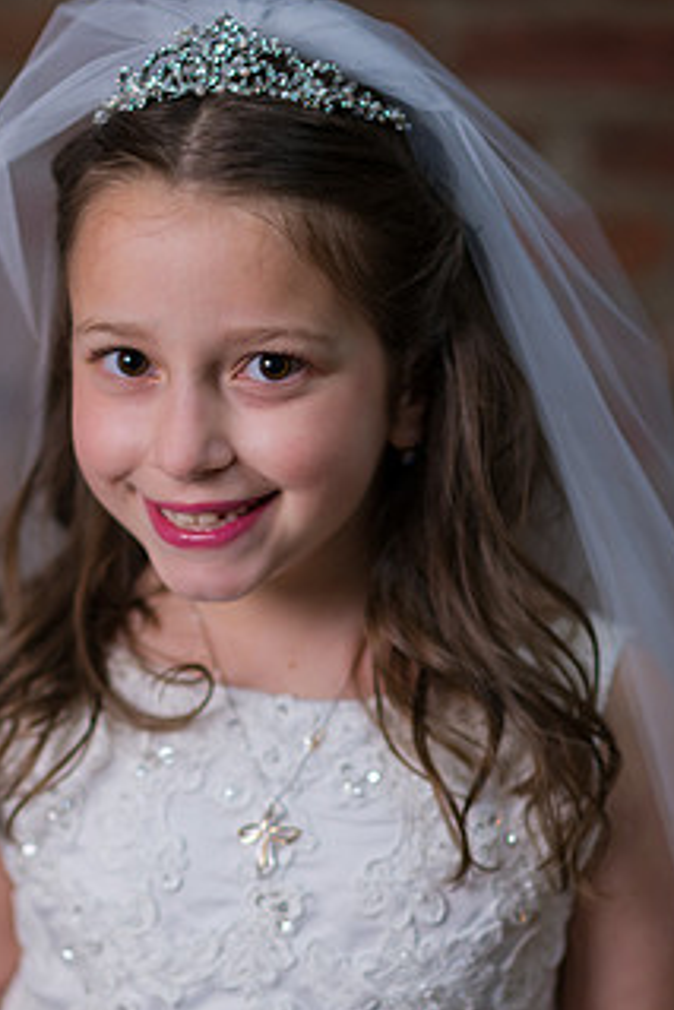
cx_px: 282
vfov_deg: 17.0
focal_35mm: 120
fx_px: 3366
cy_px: 621
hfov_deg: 11.4
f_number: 2
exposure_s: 1/125
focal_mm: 85
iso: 250
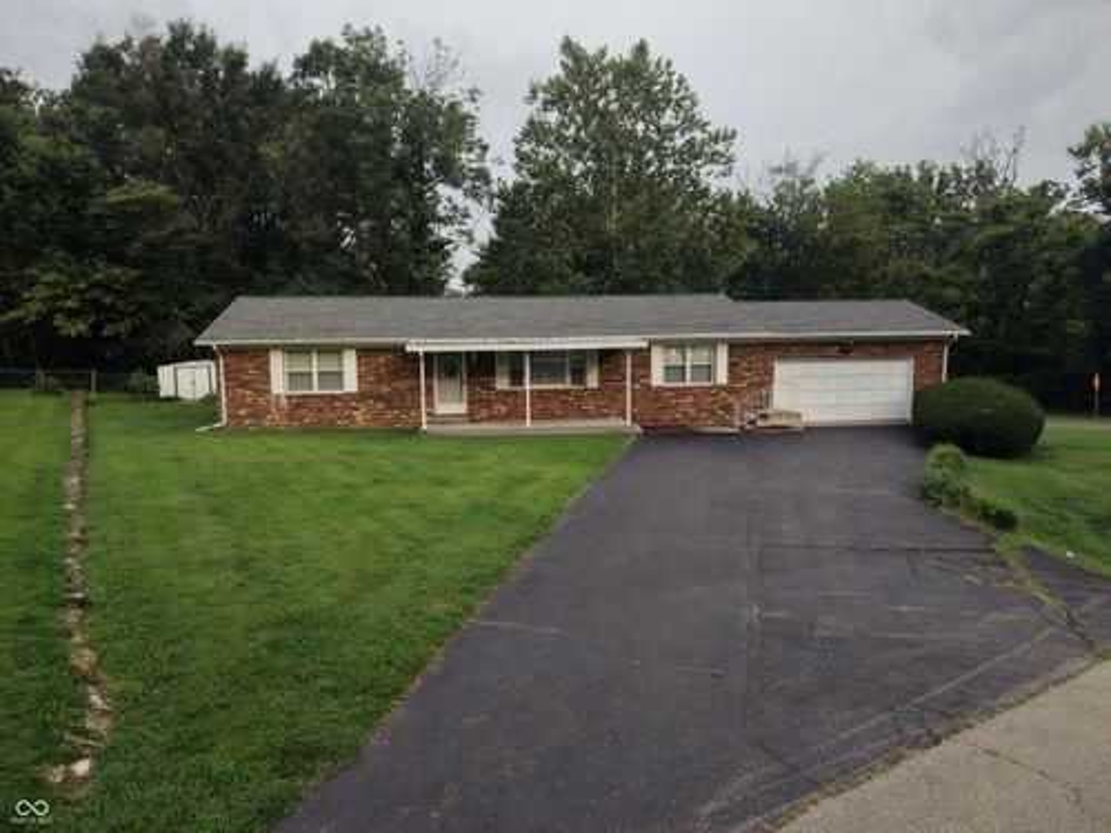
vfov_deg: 56.8
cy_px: 416
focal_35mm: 24
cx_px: 556
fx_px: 770
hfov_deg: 71.6
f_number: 1.8
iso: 230
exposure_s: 1/40
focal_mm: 8.67
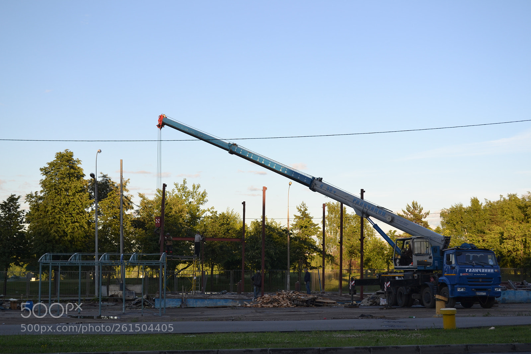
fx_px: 796
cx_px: 266
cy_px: 177
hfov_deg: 36.9
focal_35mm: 54
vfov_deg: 25.0
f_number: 5.6
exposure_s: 1/125
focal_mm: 36
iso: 100
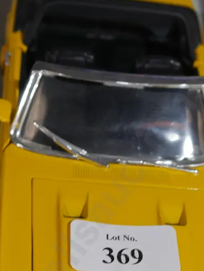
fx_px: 730
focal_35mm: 93
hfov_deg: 15.9
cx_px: 119
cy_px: 190
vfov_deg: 21.0
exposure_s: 1/60
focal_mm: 24
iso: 500
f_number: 5.2
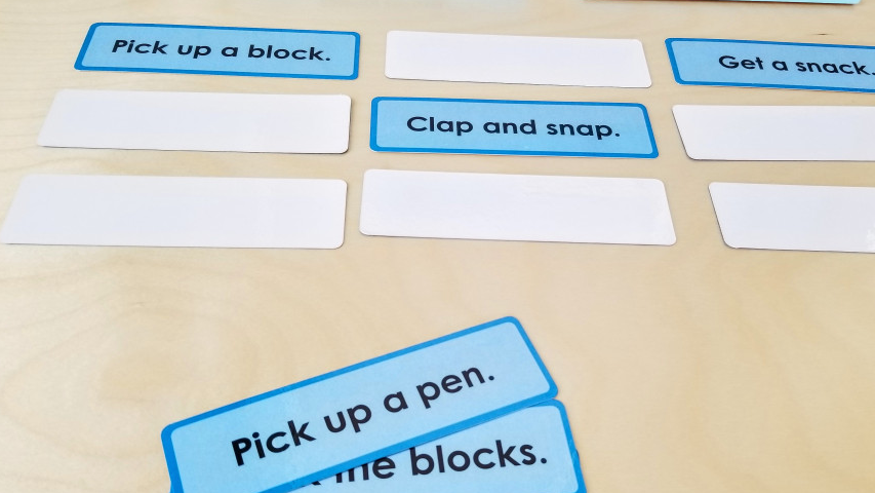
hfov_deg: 57.9
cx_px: 481
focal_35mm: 34
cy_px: 267
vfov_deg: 34.6
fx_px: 789
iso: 64
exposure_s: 1/60
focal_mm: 4.25
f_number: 1.7
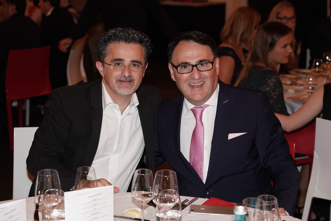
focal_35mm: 68
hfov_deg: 29.7
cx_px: 166
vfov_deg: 20.0
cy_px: 110
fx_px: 625
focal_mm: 68
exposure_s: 1/40
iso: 1600
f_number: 4.5
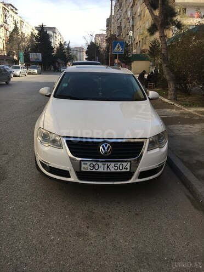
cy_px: 136
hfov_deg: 48.2
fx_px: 228
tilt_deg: -15.5
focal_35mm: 29
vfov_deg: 61.7
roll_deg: -0.8
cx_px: 102
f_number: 2.2
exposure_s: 1/836
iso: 25
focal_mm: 4.15
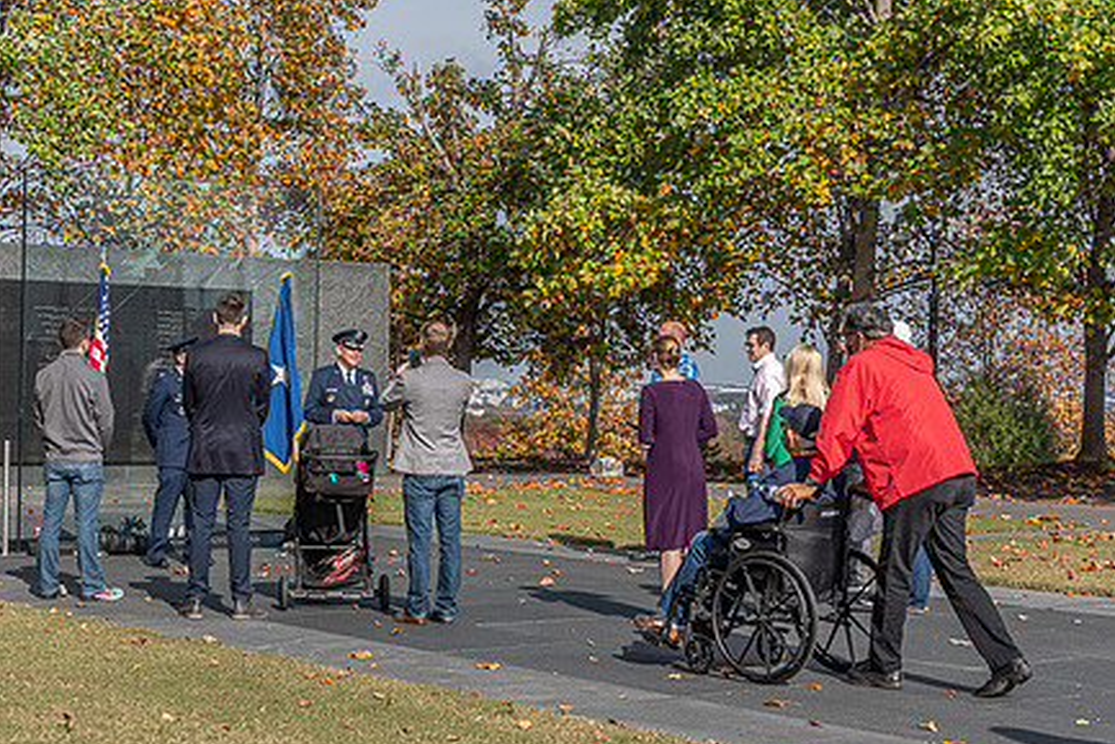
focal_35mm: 67
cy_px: 405
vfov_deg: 20.3
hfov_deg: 29.9
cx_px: 373
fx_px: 2076
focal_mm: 50
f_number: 11
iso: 500
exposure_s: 1/500
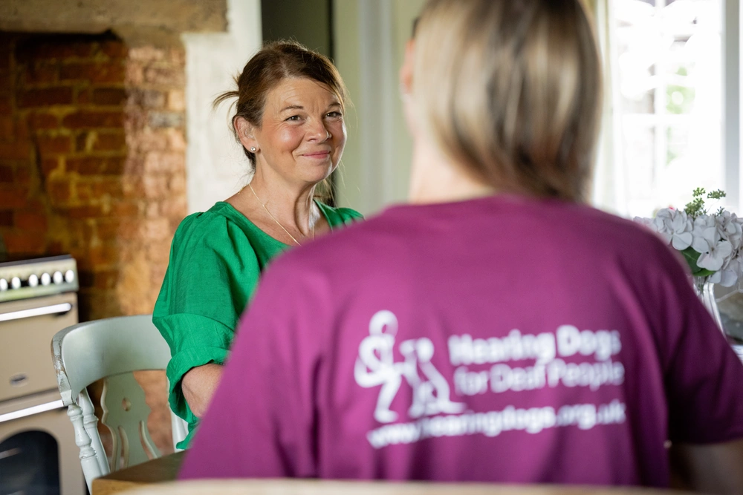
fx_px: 1445
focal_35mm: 70
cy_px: 248
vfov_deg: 19.5
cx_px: 372
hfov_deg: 28.8
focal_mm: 70
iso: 1600
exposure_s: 1/160
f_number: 2.8
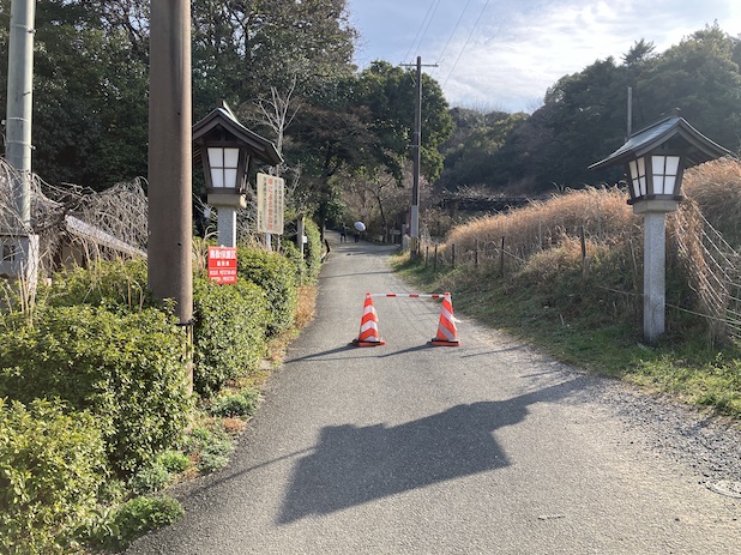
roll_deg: -1.1
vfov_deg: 48.2
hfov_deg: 61.7
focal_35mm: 29
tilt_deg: +1.7
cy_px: 284
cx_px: 370
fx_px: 621
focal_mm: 3.99
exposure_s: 1/823
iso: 32
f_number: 1.8
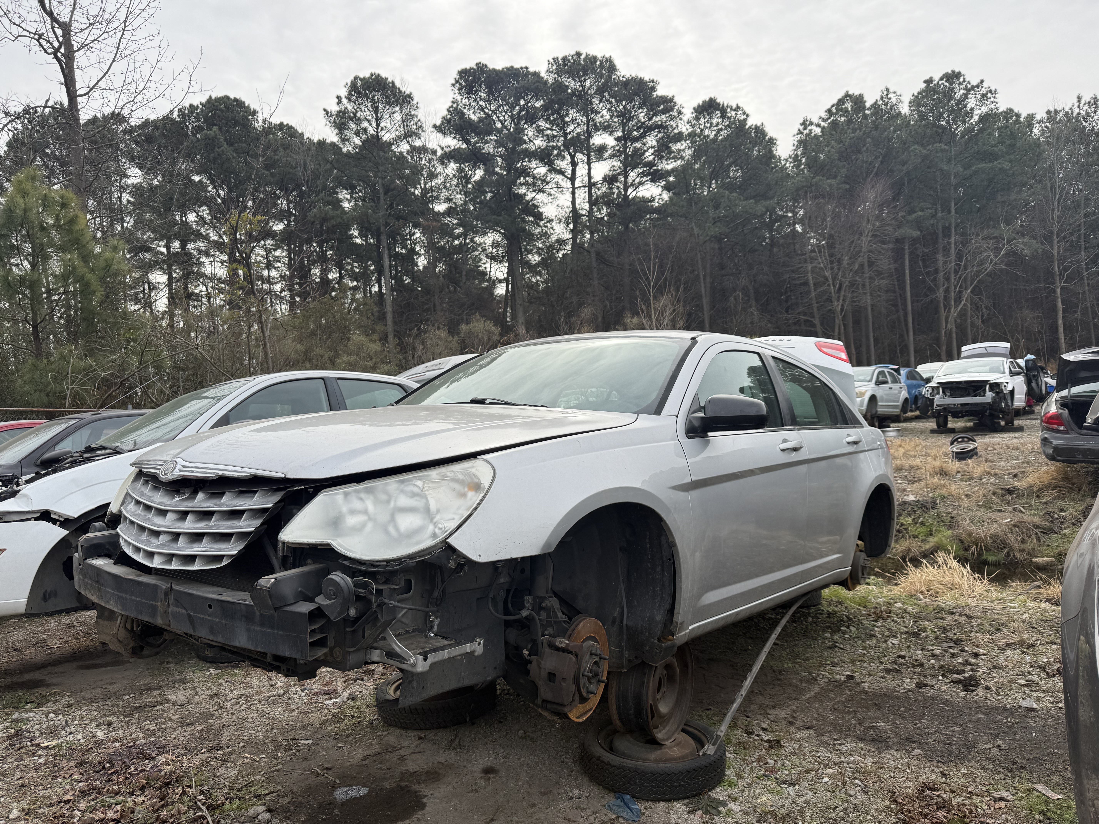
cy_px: 412
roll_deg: +3.0
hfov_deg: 71.6
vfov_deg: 56.8
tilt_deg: +1.3
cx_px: 550
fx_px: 762
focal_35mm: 24
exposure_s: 1/2525
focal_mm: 6.76
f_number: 1.78
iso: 80
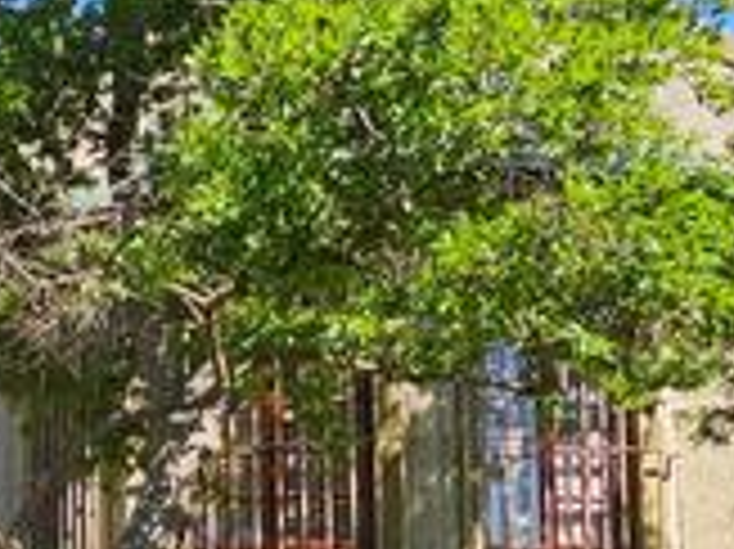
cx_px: -144
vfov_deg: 22.1
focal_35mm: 64
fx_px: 1356
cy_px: 536
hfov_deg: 26.9
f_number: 2.2
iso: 50
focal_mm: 2.2
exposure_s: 1/1493
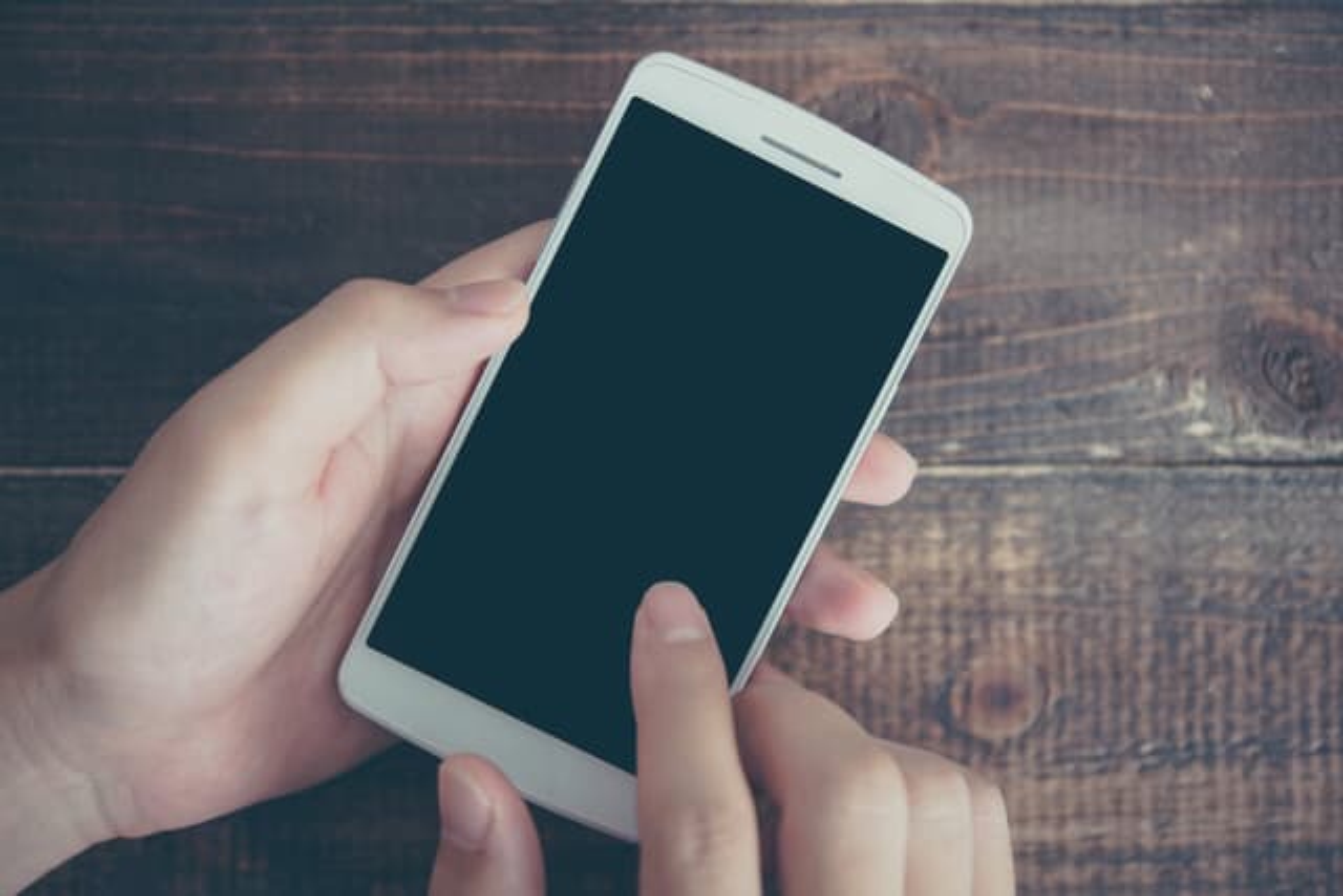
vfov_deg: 22.6
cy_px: 448
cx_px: 672
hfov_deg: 33.4
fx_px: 2239
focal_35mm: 60
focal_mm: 60
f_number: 4
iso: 100
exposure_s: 1/125
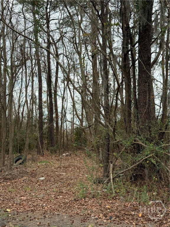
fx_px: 314
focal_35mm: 48
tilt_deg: +4.3
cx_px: 85
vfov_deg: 39.7
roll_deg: +0.1
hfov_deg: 30.3
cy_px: 114
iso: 64
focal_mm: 6.76
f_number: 1.78
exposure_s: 1/762
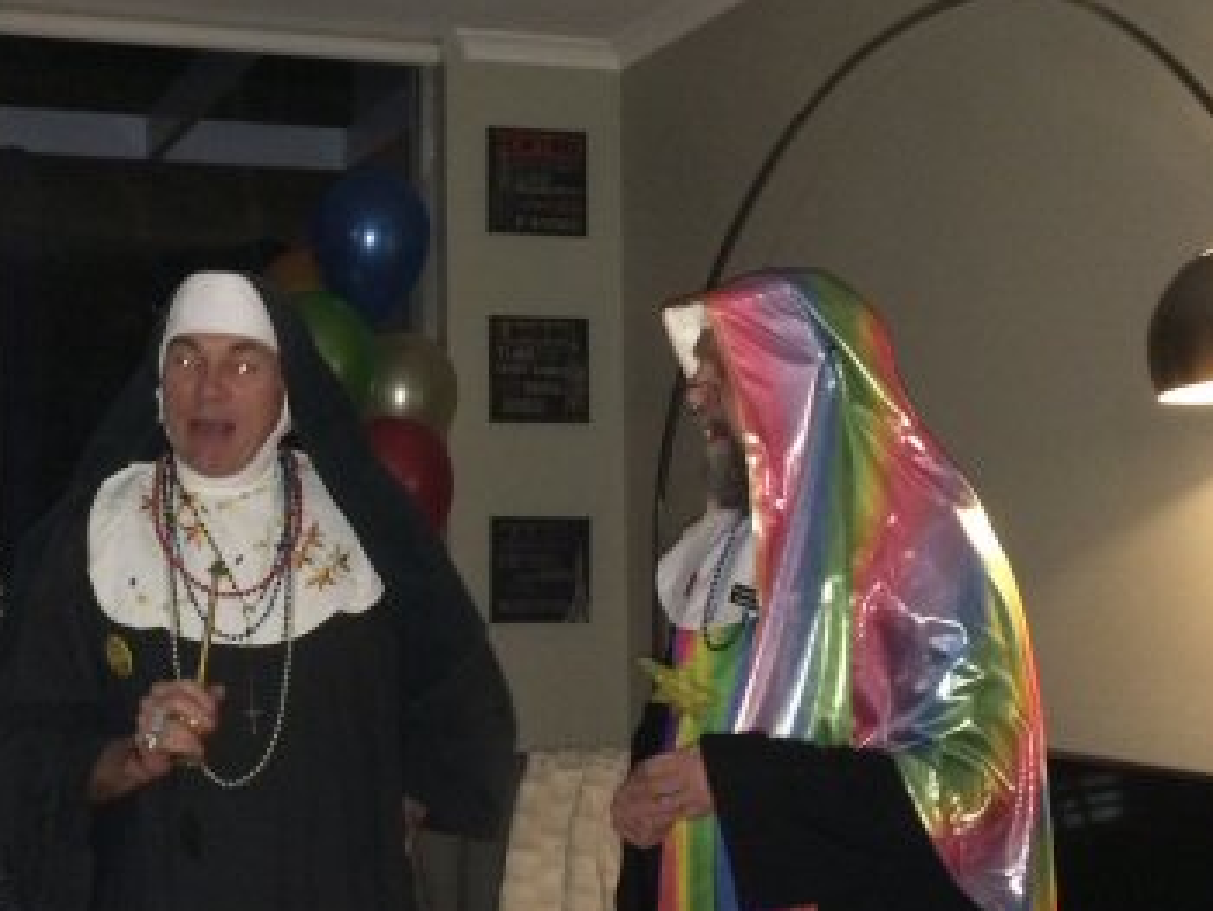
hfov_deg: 35.7
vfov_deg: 27.6
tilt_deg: +3.5
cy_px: 457
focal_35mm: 53
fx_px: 1858
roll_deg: -0.4
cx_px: 374
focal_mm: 4.15
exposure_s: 1/16
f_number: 2.2
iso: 320
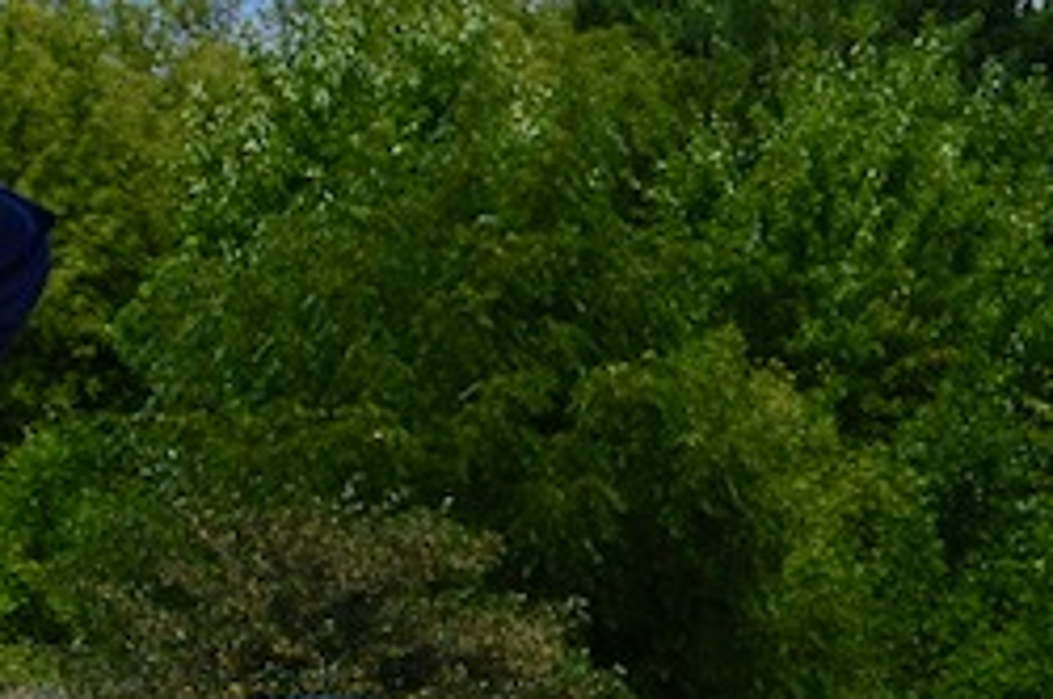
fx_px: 4937
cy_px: 1364
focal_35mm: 169
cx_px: 51
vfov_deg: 7.8
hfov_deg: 12.1
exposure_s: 1/320
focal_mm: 22
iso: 100
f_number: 9
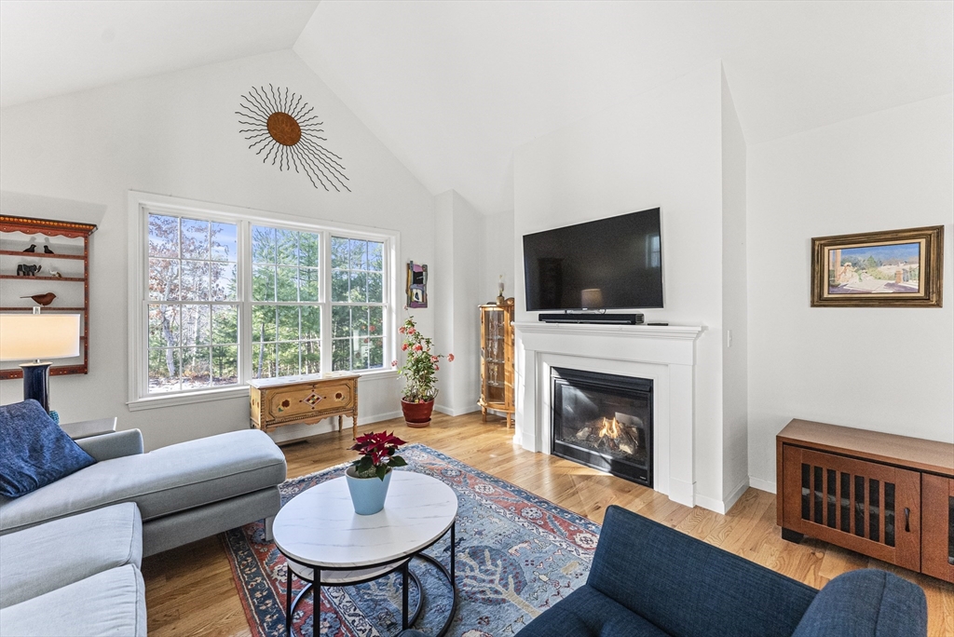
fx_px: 371
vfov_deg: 81.3
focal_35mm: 14
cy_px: 318
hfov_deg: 104.2
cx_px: 477
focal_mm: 14
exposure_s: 1/100
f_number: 6.3
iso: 1250
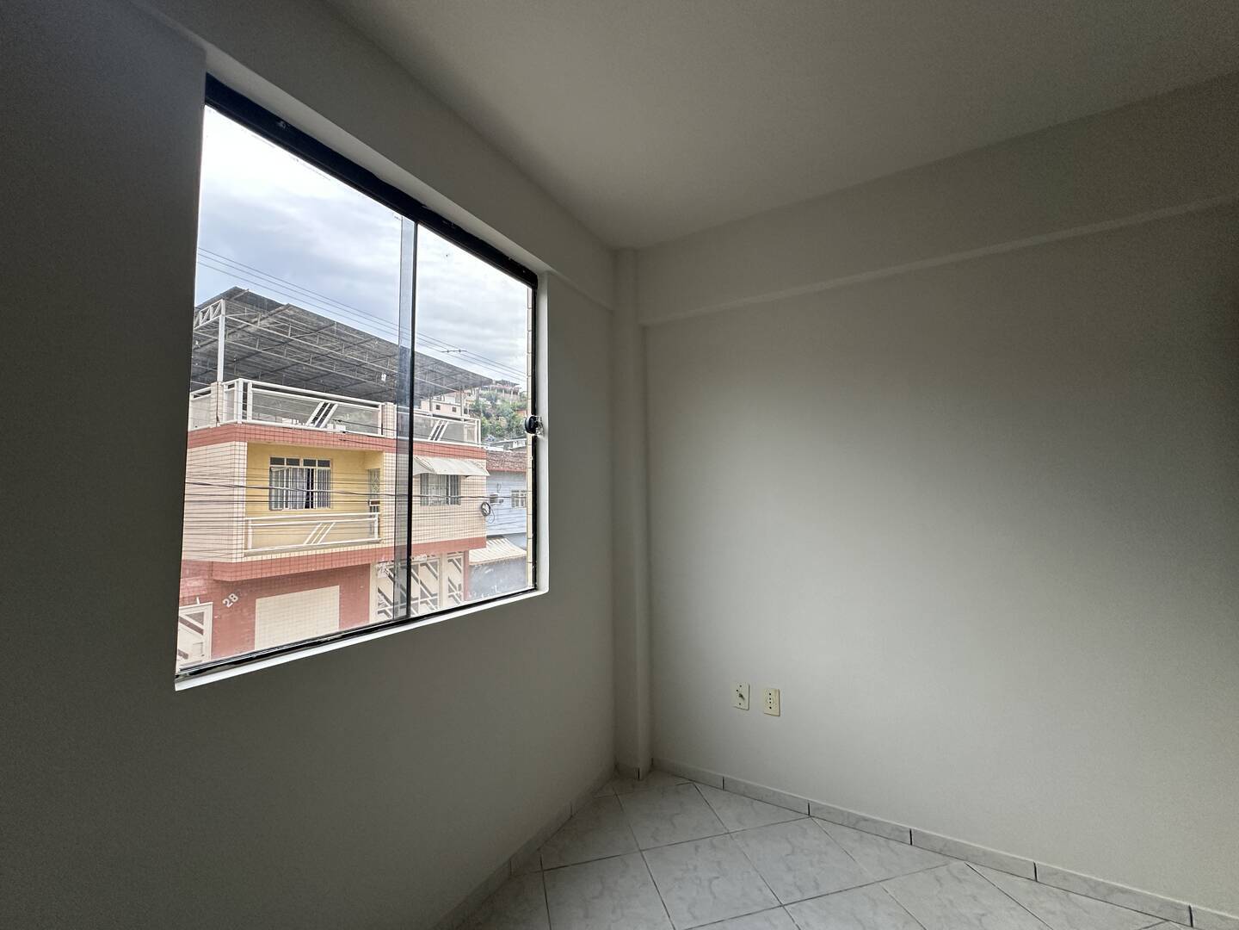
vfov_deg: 85.7
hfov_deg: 102.1
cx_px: 620
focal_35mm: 14
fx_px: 501
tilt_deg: +4.0
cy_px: 465
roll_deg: +1.2
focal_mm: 2.22
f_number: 2.2
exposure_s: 1/60
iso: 160
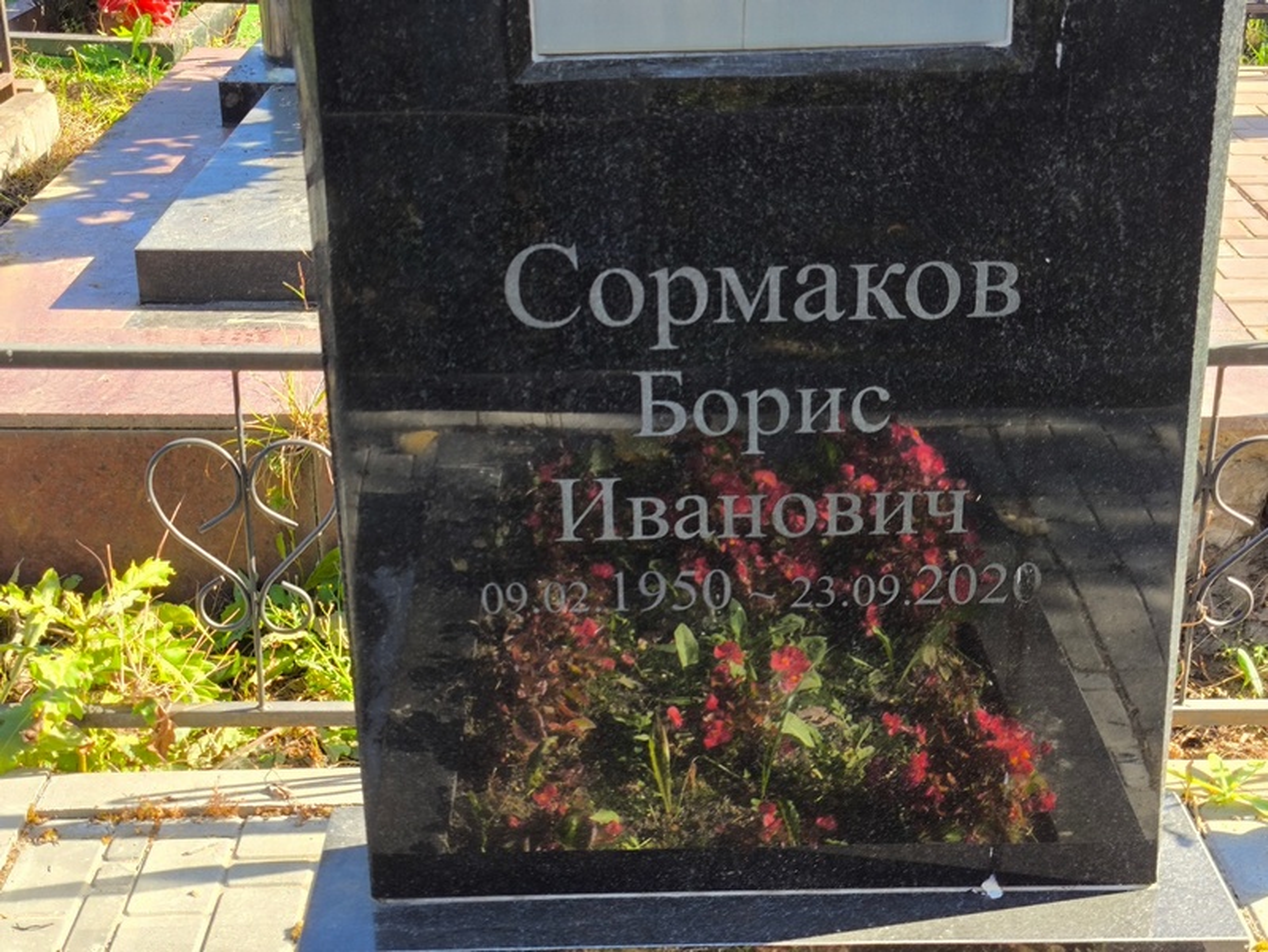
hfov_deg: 38.2
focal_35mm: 50
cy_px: 476
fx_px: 1832
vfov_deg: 29.1
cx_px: 634
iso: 50
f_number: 1.7
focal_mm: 4.71
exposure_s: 1/205
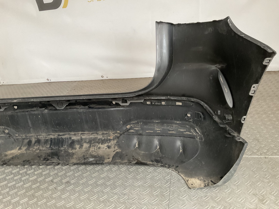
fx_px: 234
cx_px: 140
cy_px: 104
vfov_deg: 48.2
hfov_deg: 61.7
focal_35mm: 29
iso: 200
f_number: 1.8
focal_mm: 3
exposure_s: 1/60
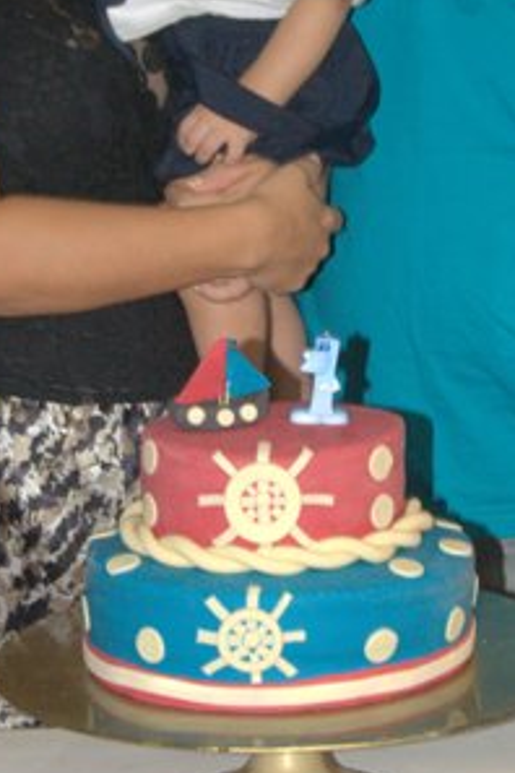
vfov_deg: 18.0
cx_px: 271
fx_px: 2426
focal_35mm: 113
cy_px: 185
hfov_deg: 12.1
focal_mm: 35
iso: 800
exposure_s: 1/60
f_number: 4.5
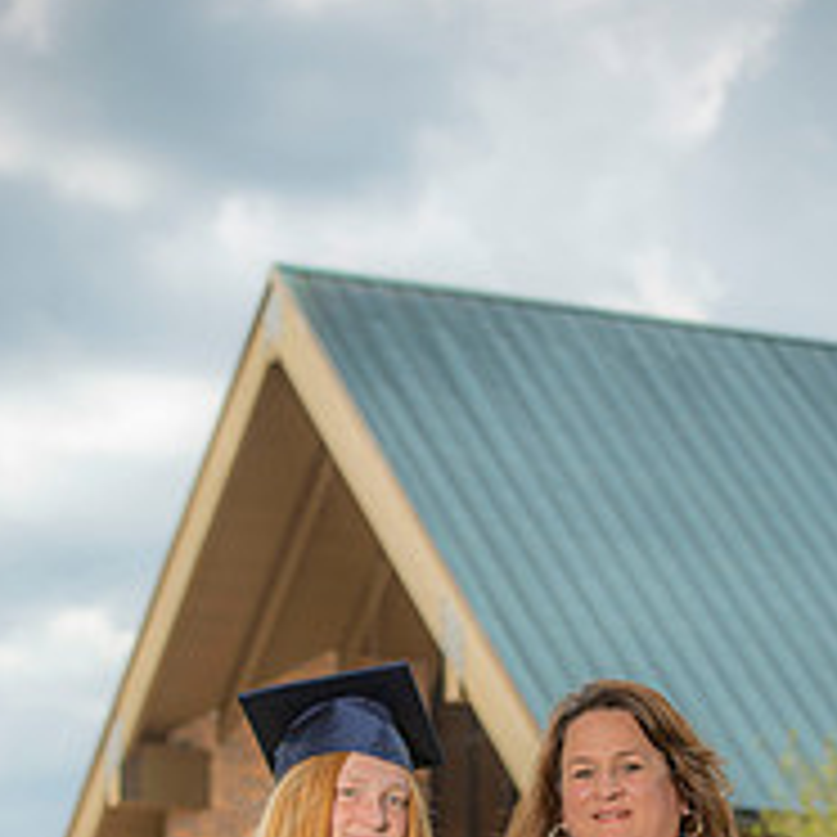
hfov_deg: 12.1
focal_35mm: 144
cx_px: 479
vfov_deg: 11.9
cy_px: 986
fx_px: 3939
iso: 80
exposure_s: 1/250
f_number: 5.6
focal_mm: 70
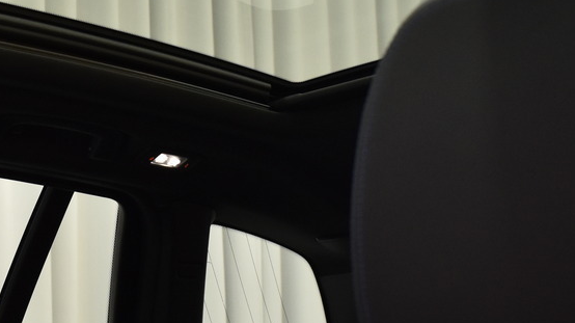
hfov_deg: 21.8
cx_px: 100
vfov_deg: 12.5
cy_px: 151
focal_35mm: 97
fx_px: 1471
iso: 1000
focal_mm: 21
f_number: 3.8
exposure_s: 1/30
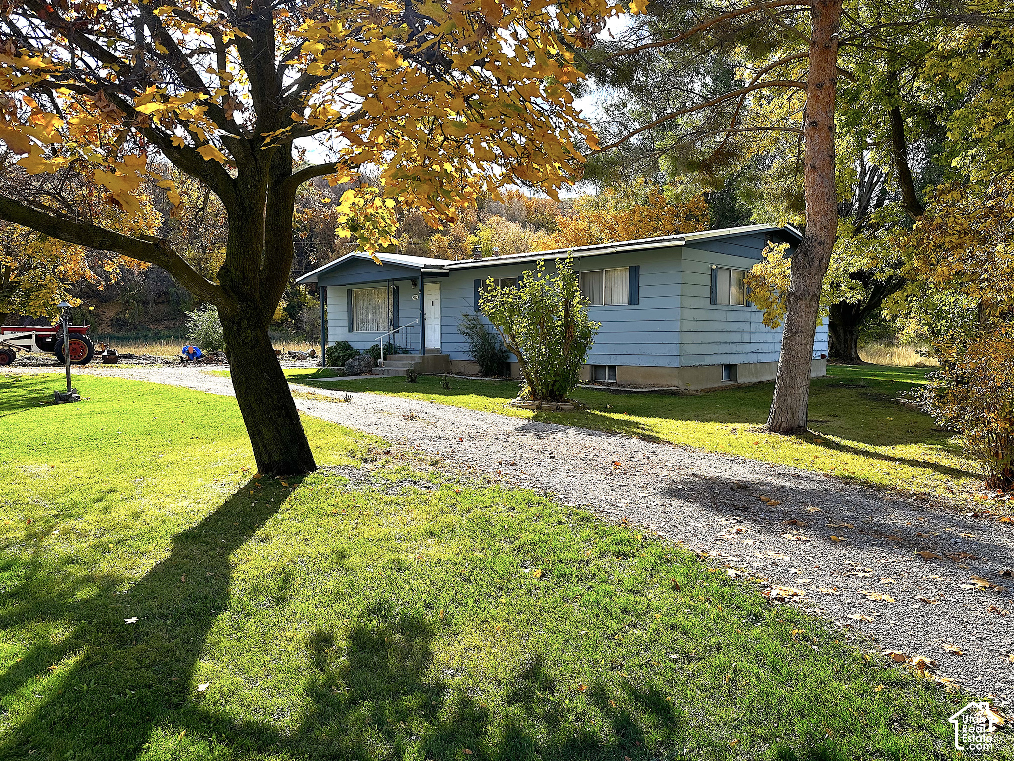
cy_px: 380
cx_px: 507
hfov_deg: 71.6
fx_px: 703
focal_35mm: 24
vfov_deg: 56.8
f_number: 1.78
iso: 80
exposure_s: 1/1949
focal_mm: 6.86
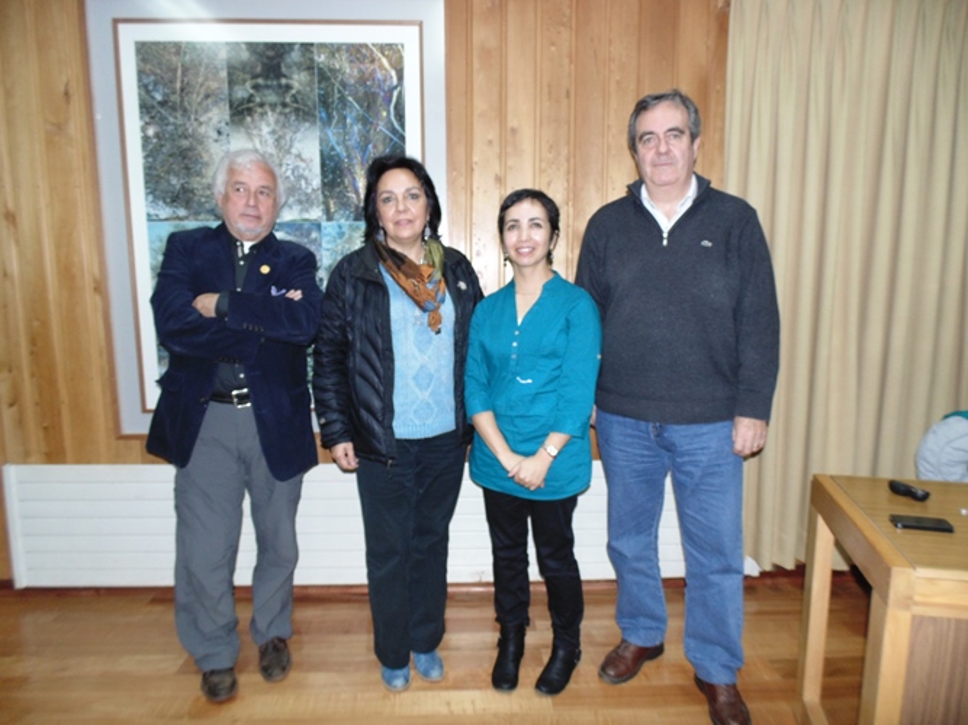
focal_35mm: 22
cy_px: 362
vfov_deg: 61.1
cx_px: 484
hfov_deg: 76.4
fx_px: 615
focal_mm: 4
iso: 200
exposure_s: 1/30
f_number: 3.1
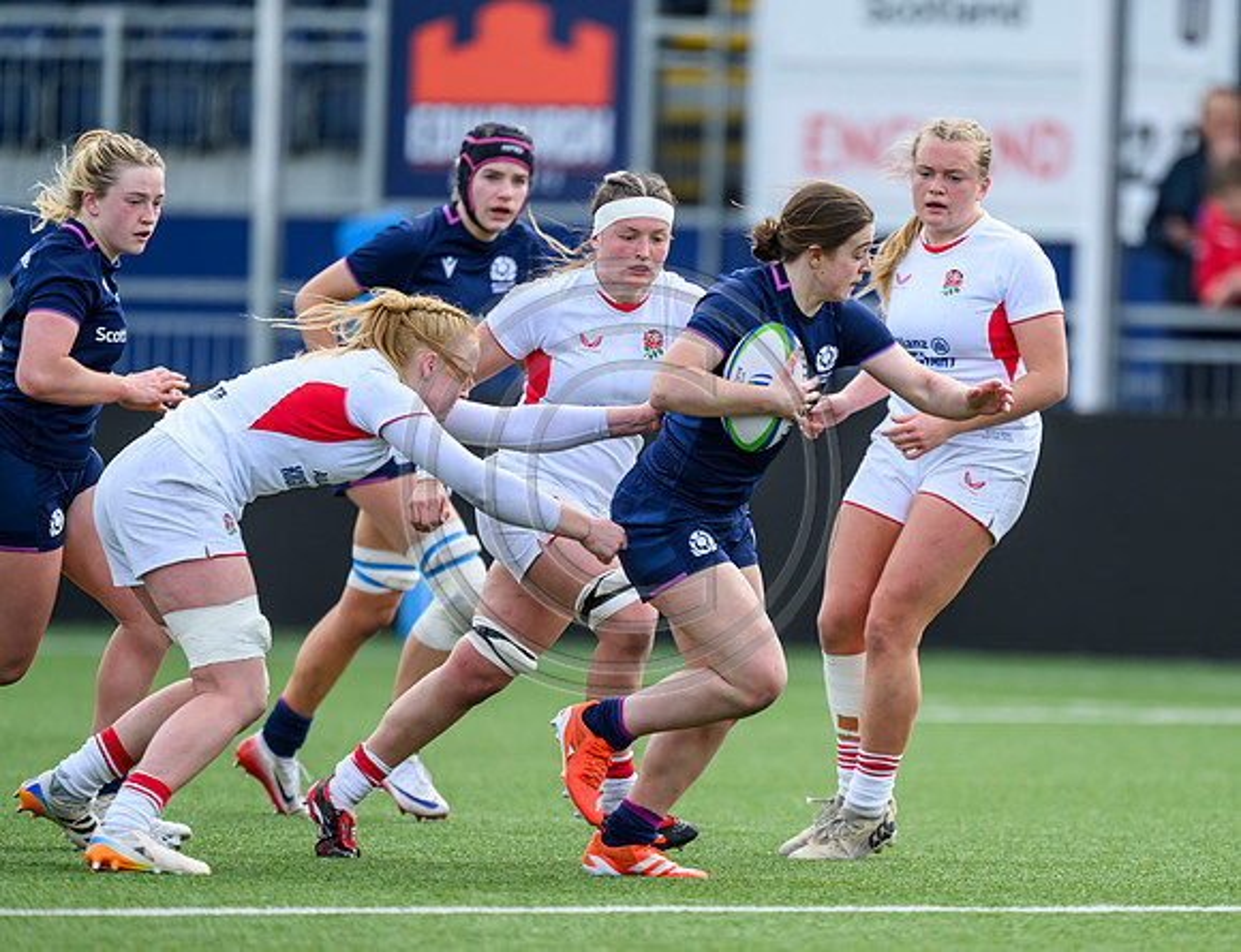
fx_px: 24999
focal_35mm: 692
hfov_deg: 2.8
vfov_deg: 2.2
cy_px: 510
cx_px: 789
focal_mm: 560
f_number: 4
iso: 500
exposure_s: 1/1600
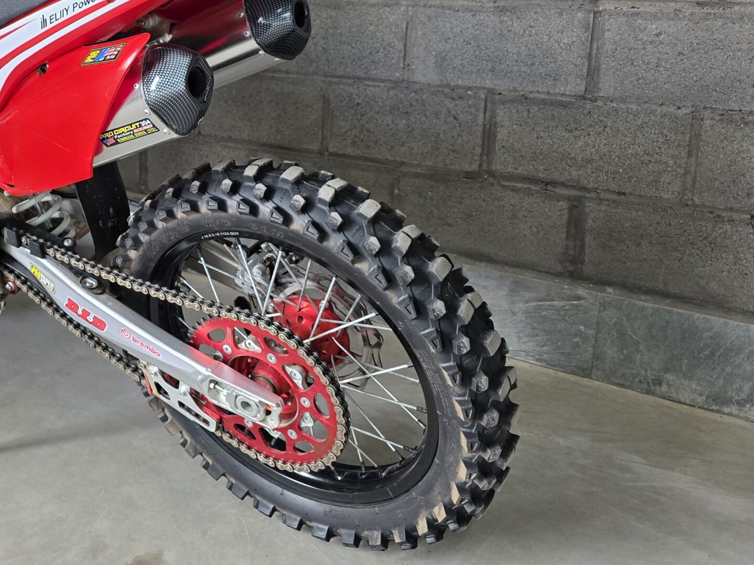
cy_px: 152
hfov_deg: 42.2
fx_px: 893
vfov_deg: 34.5
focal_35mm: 41
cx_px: 83
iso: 160
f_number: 1.7
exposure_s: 1/100
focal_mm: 6.3
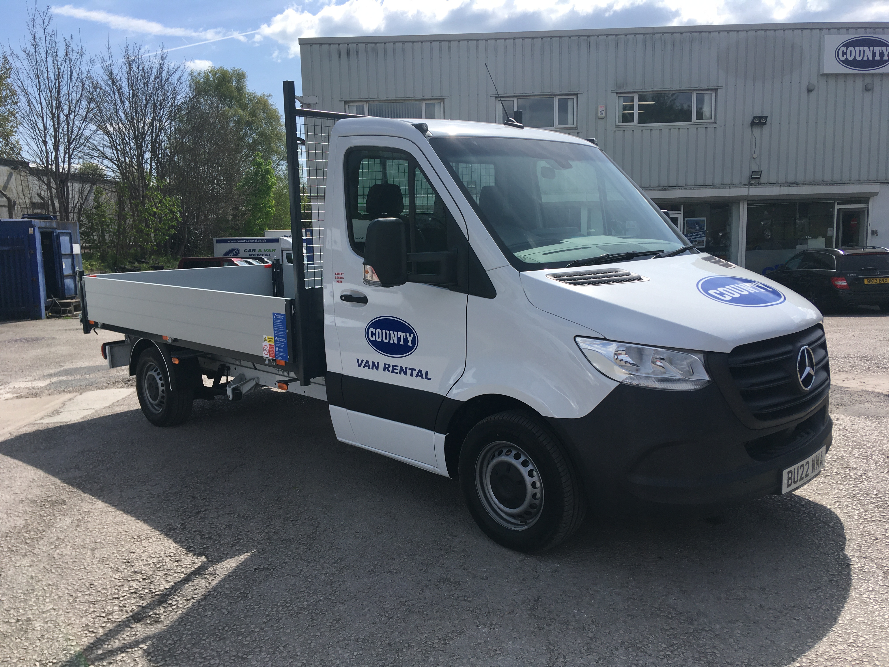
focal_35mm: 29
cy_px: 334
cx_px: 444
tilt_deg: -8.8
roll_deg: +1.8
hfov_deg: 61.7
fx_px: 745
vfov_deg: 48.2
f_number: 2.2
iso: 25
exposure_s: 1/1709
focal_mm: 4.15
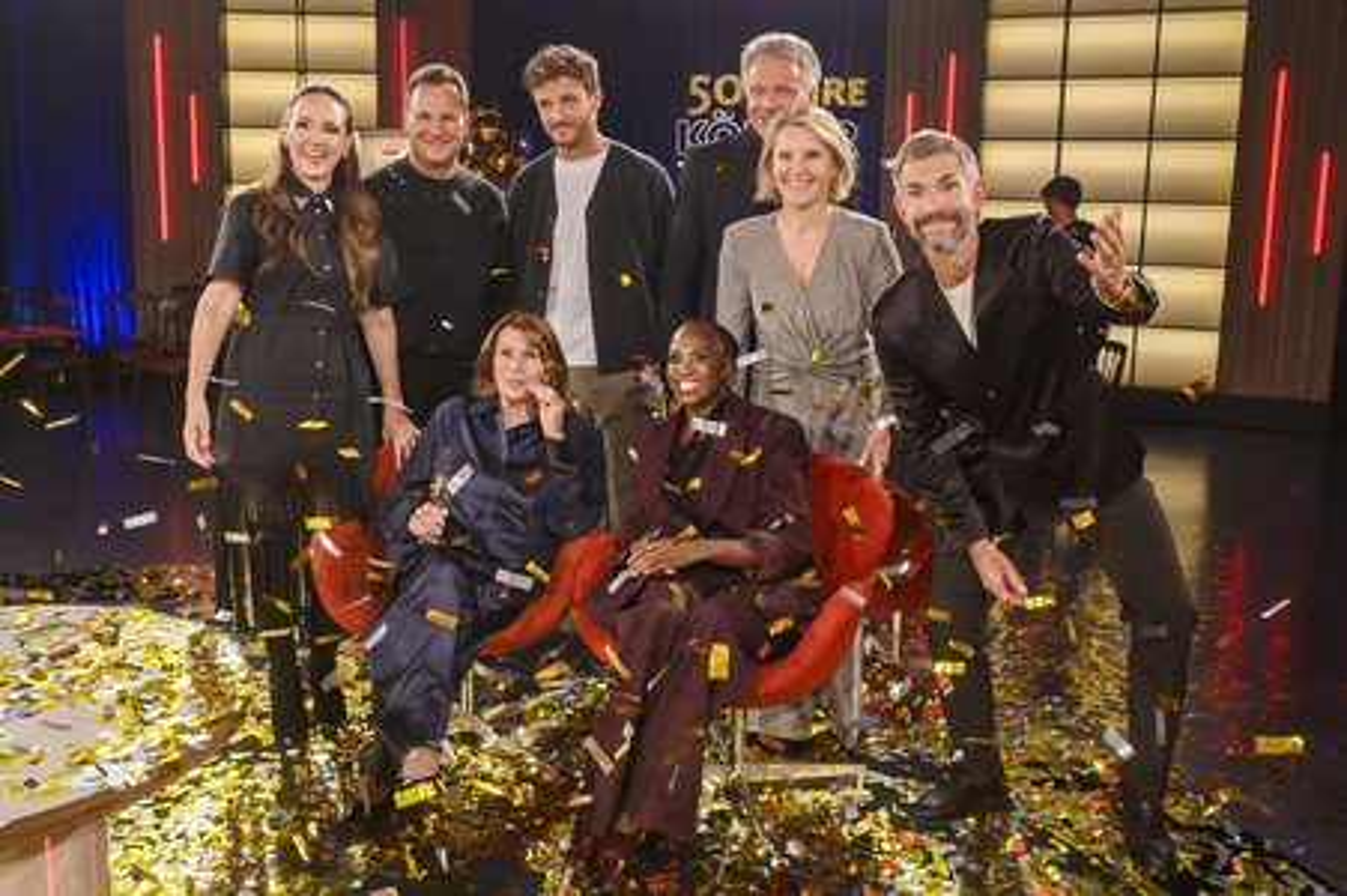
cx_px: 708
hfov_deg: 56.3
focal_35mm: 34
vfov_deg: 39.1
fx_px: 1259
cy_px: 397
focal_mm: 24
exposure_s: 1/200
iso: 3200
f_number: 5
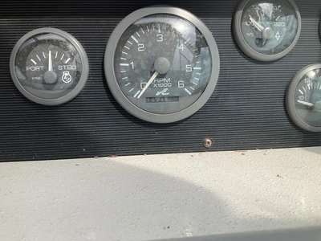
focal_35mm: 29
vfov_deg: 48.2
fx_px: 269
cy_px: 120
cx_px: 160
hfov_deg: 61.7
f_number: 1.8
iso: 25
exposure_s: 1/1377
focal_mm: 3
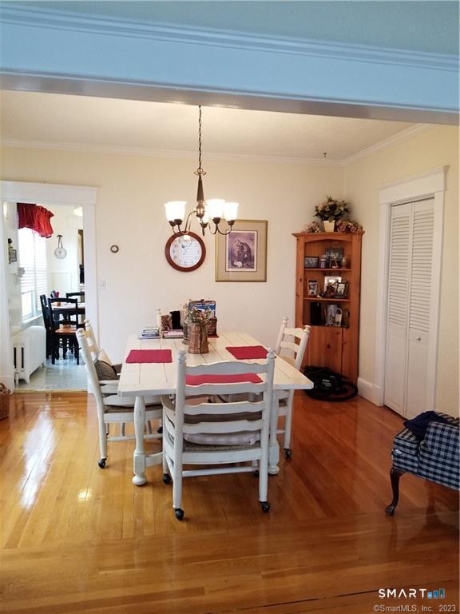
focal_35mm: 26
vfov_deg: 67.3
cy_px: 307
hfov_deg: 53.1
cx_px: 230
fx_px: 461
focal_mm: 4.25
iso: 160
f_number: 1.7
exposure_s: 1/40
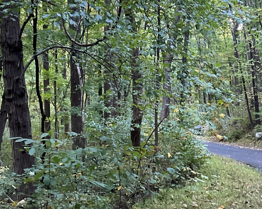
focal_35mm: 60
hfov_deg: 31.4
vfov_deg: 25.4
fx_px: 465
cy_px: 105
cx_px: 152
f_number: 1.8
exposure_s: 1/60
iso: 250
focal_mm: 3
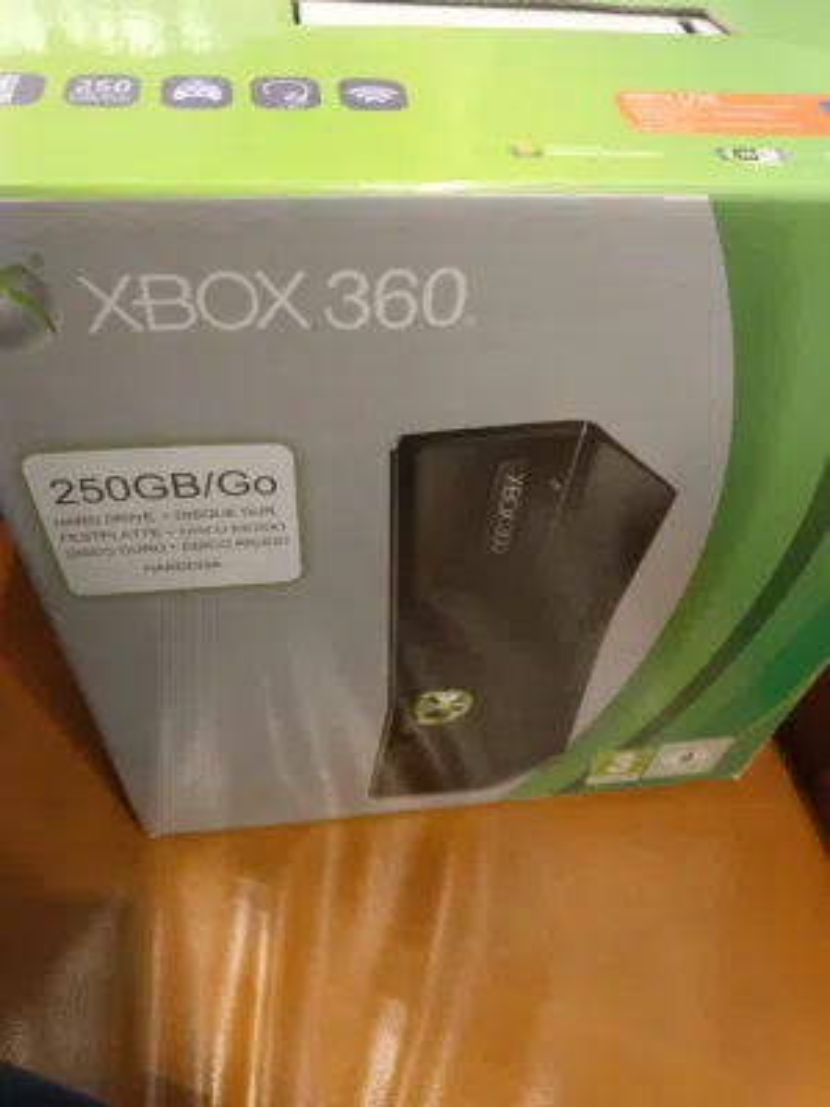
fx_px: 767
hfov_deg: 56.8
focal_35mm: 24
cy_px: 554
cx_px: 415
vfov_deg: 71.6
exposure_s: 1/33.3
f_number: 1.6
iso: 183
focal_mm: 4.09
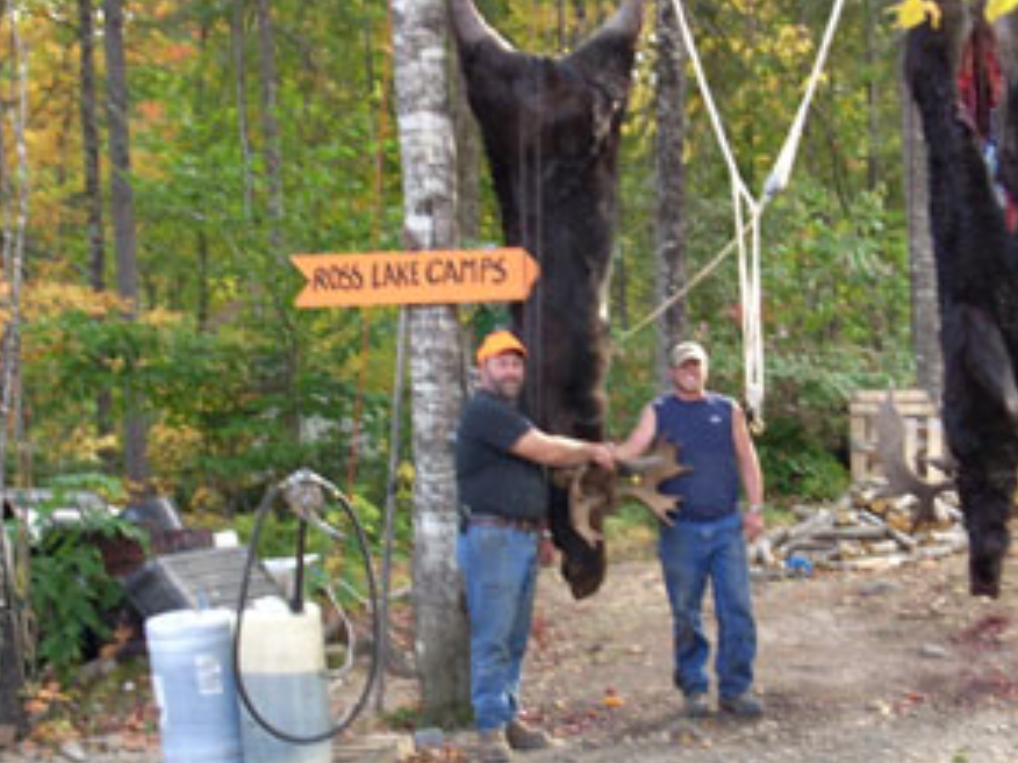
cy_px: 436
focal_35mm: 74
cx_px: 554
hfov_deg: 26.3
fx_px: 2176
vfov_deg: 19.9
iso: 64
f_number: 3.4
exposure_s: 1/30
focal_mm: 9
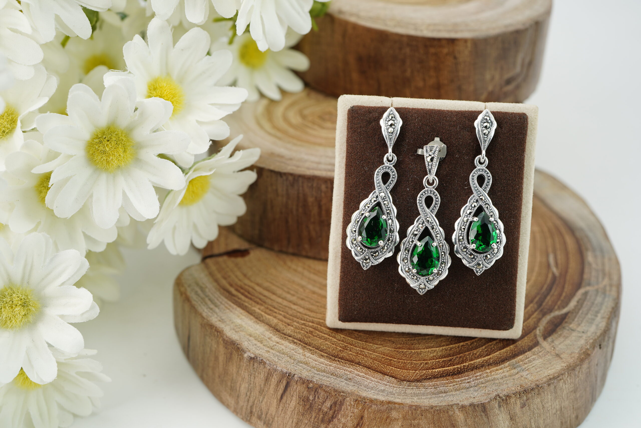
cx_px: 320
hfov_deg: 39.6
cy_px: 214
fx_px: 890
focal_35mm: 50
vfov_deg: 27.0
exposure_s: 1/50
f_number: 7.1
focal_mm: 50
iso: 200
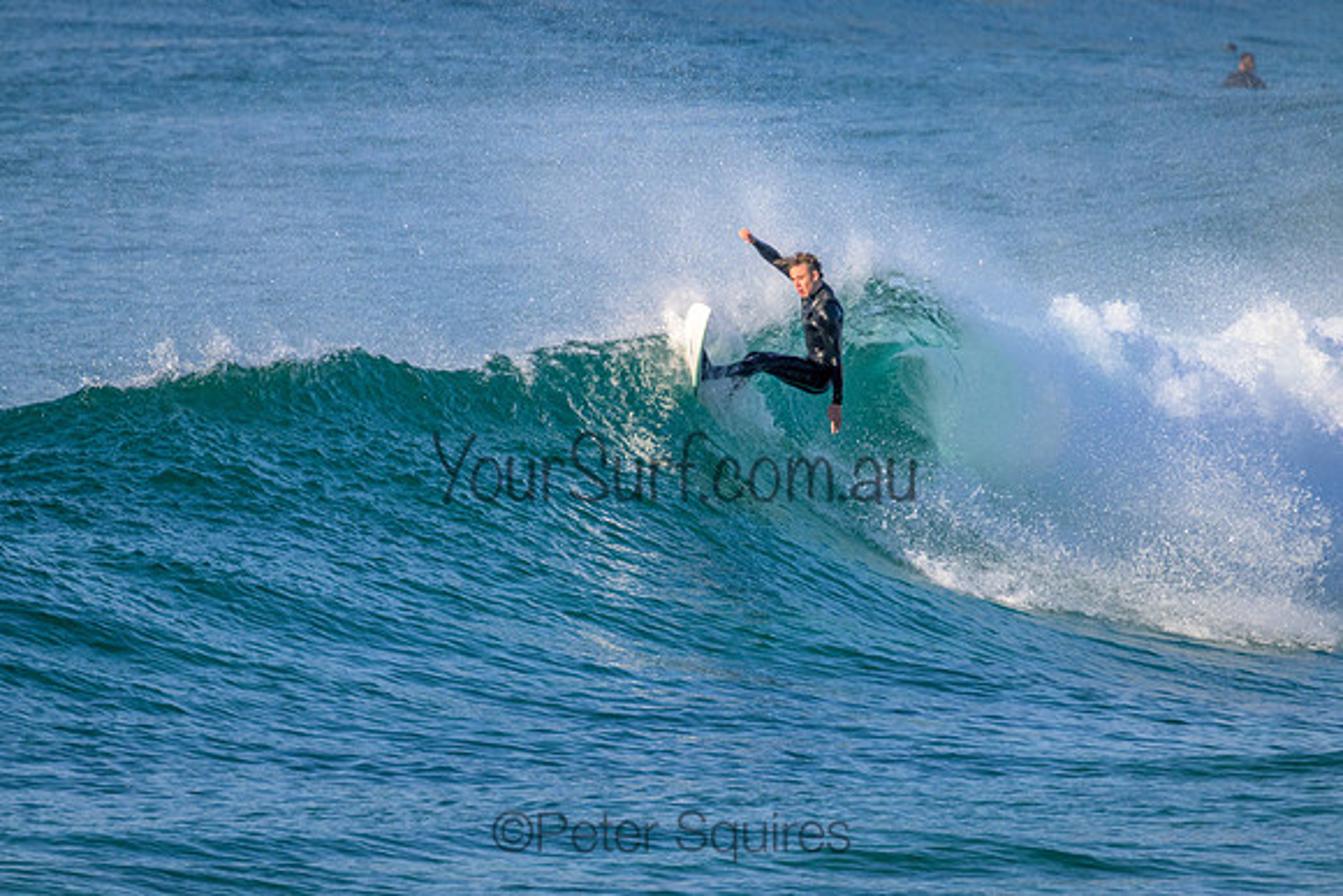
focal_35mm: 800
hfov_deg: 2.6
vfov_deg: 1.7
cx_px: 672
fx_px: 29850
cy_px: 448
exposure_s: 1/2000
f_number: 11
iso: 2000
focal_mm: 800
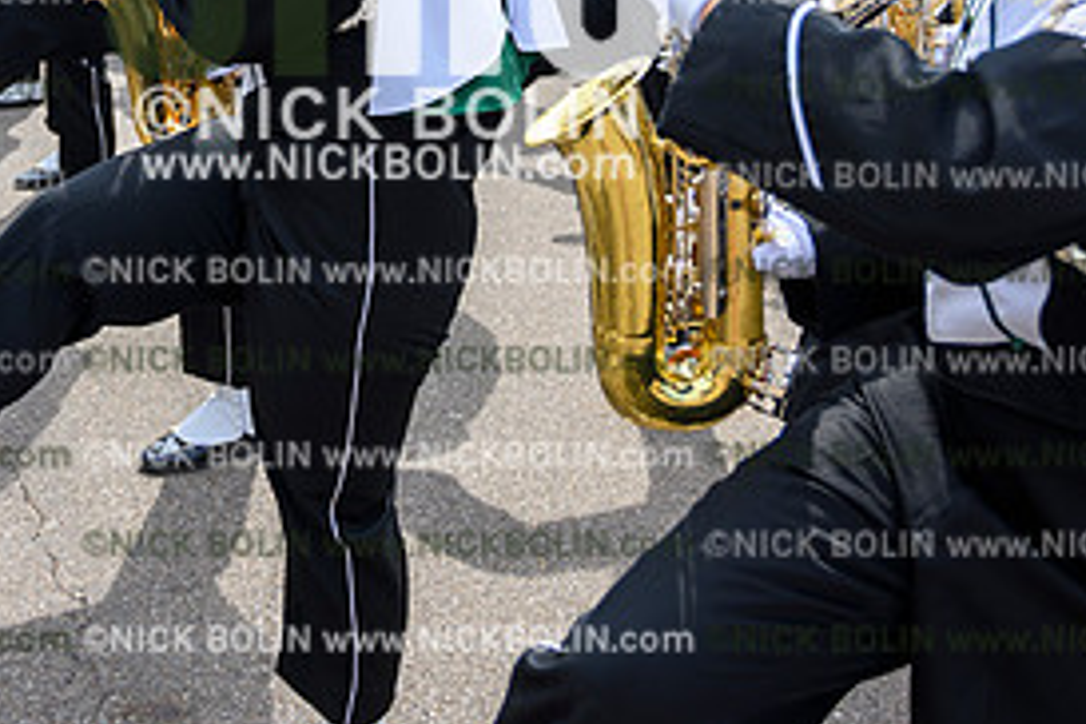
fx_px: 1569
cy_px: -8
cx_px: 386
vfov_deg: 24.7
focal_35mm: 52
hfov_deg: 37.9
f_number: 4
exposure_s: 1/800
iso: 100
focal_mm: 24.5
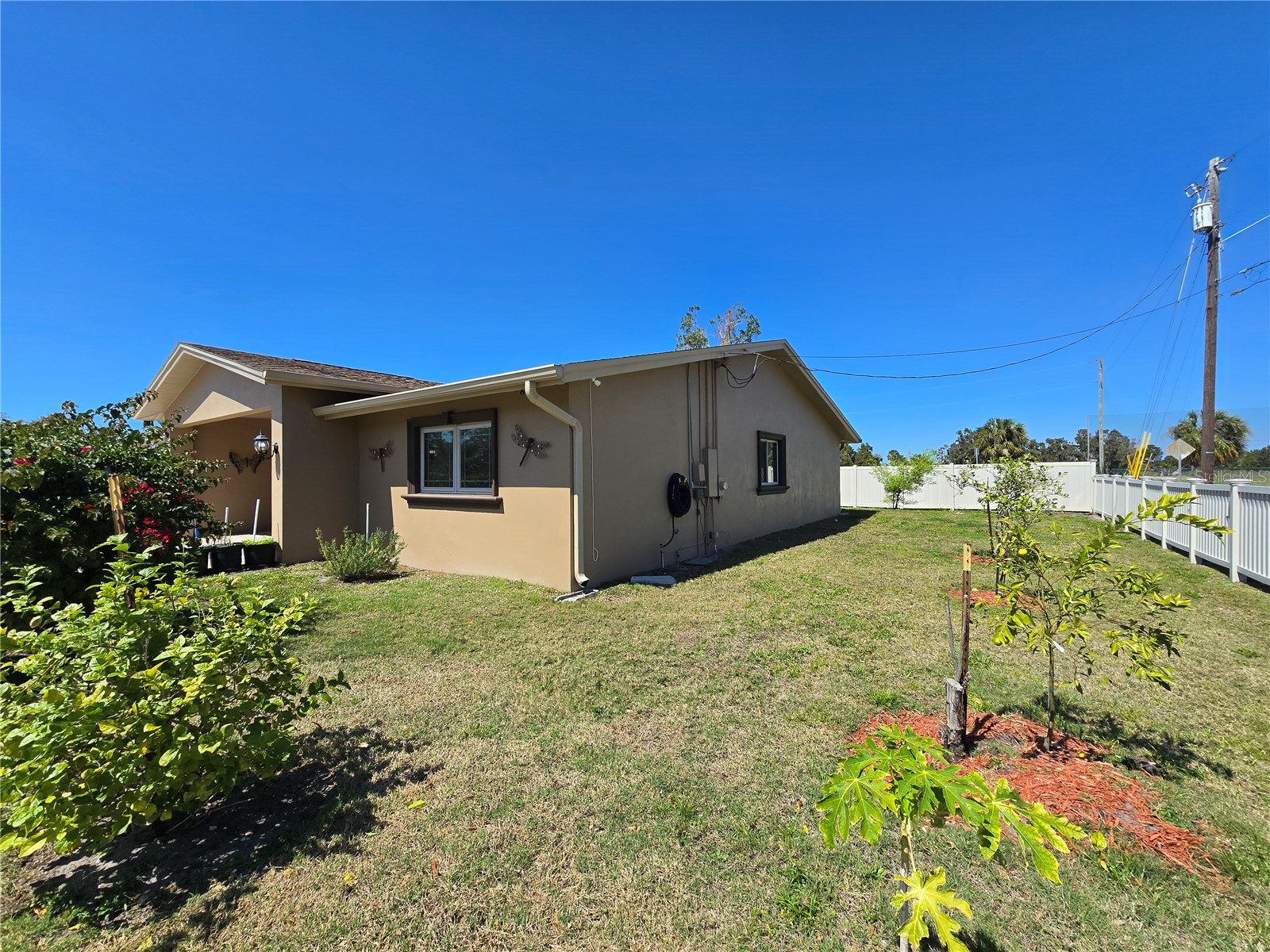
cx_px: 635
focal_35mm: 13
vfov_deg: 89.9
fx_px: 477
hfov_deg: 106.2
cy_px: 476
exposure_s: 1/2635
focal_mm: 2.2
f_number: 2.2
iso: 50
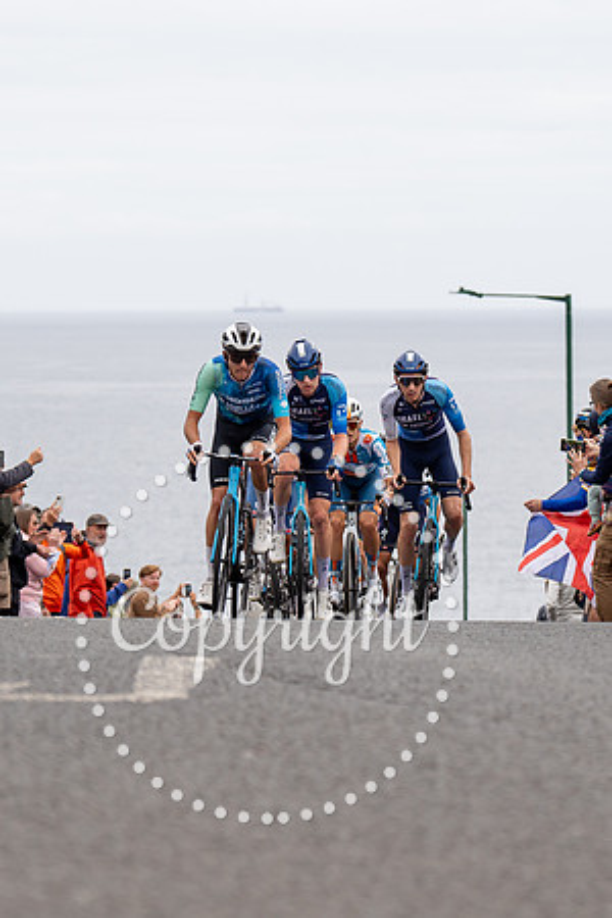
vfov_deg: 10.3
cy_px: 458
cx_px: 414
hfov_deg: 6.9
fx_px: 5071
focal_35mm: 199
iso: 320
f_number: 3.5
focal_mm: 102
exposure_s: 1/1000
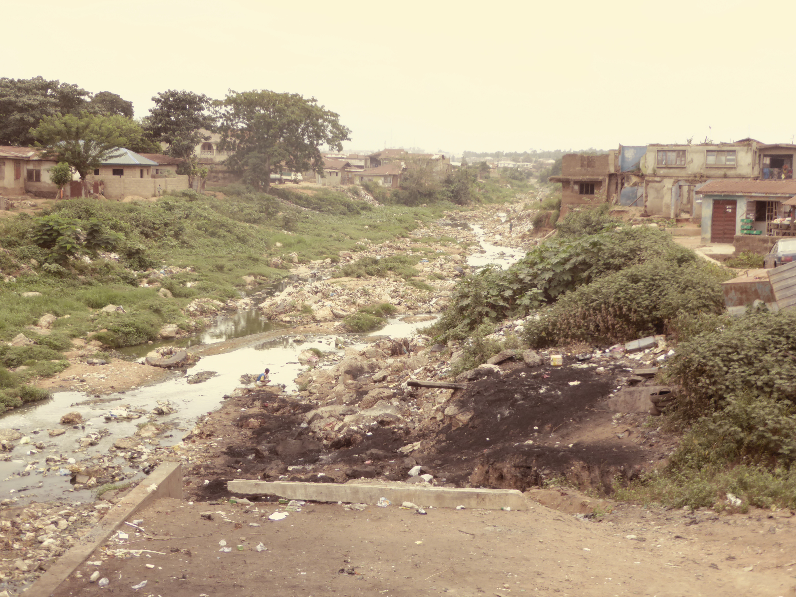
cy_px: 298
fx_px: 1081
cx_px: 398
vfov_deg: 30.9
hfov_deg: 40.4
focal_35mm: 47
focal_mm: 8.4
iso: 80
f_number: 4
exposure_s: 1/320
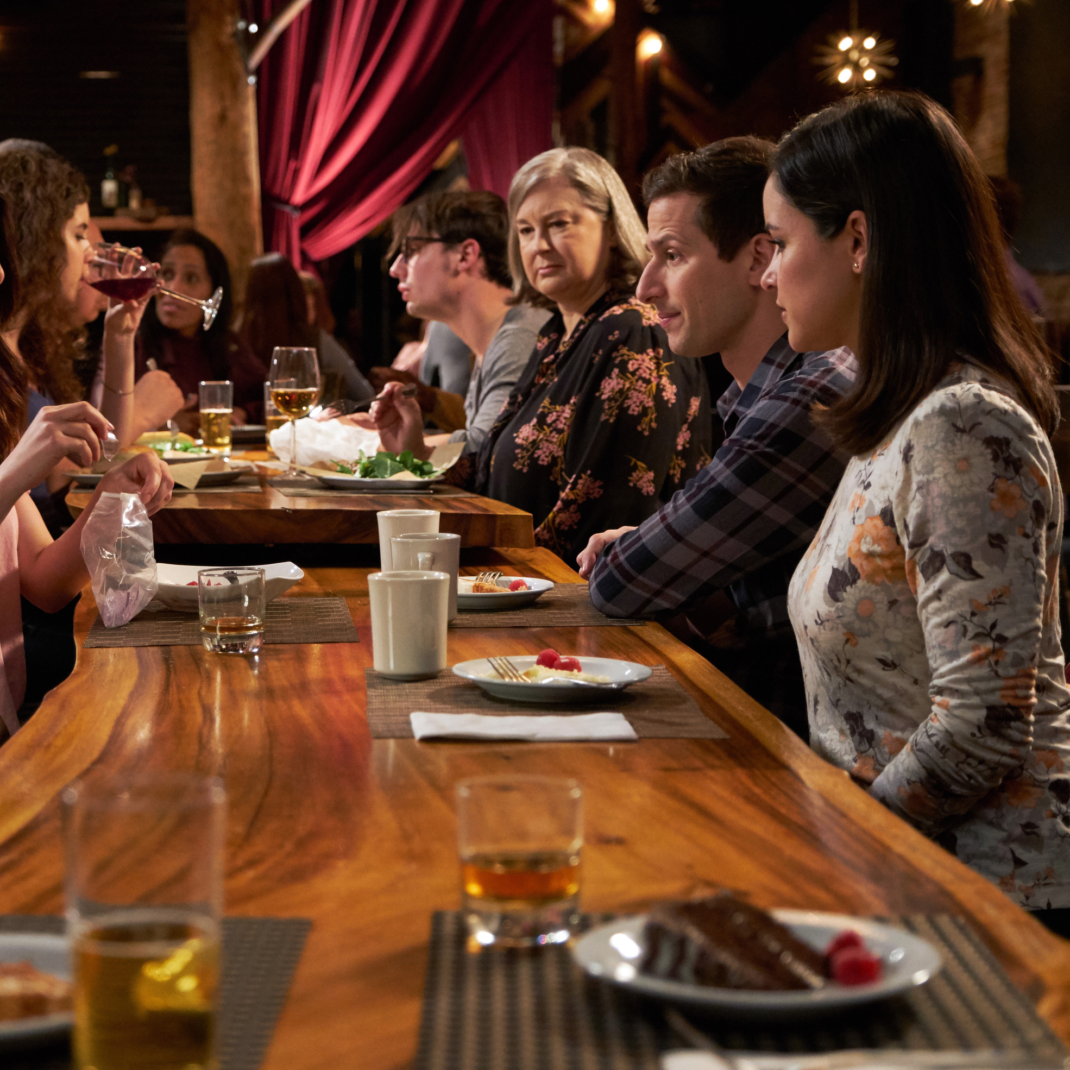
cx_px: 356
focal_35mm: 66
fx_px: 2308
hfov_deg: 26.0
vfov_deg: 26.1
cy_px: 533
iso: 3200
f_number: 2.8
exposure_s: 1/125
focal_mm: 34.2
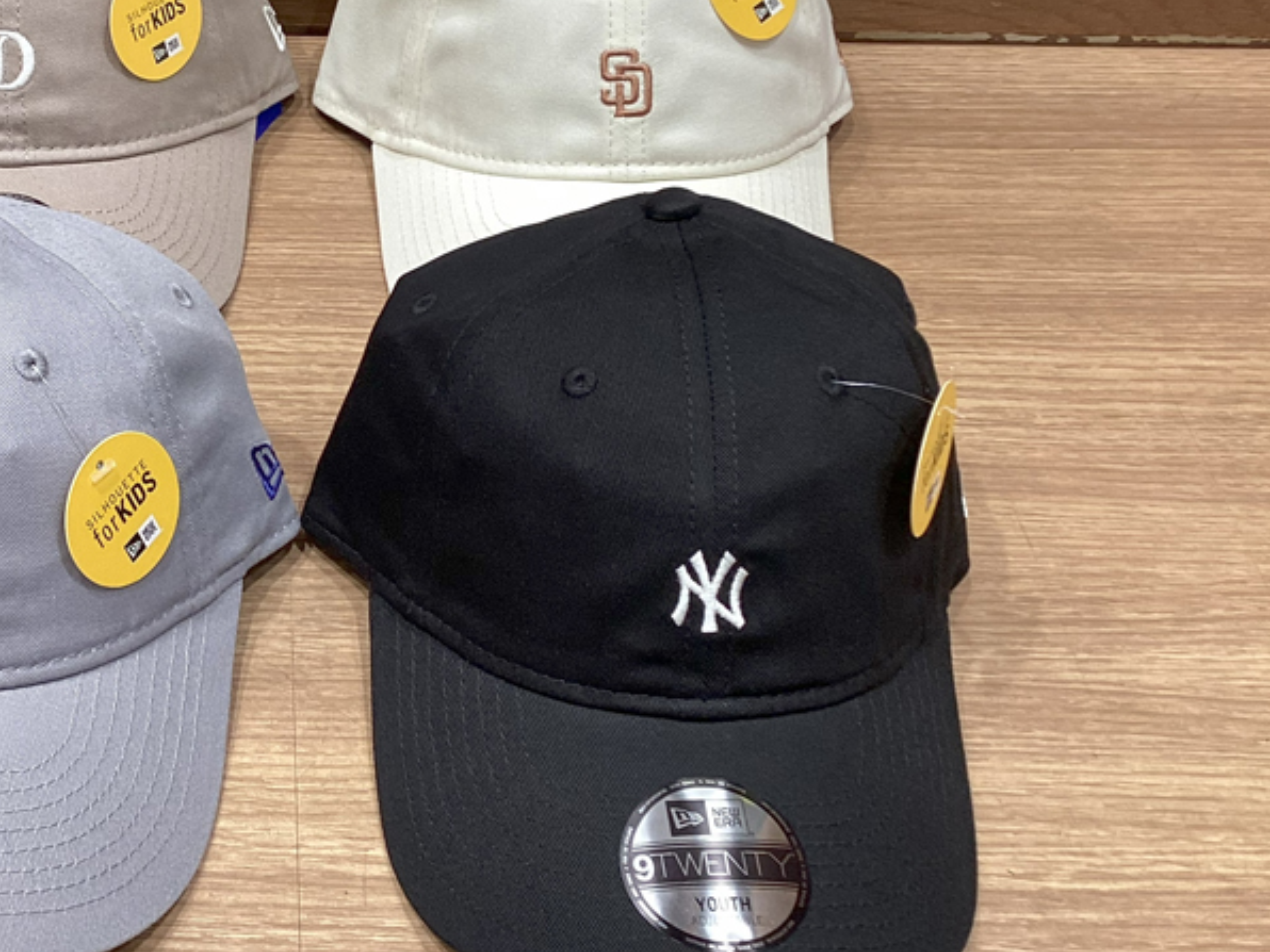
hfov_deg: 35.9
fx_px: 1908
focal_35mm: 52
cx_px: 296
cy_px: 403
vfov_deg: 28.0
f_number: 2.4
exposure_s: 1/50
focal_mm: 3.3
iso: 64
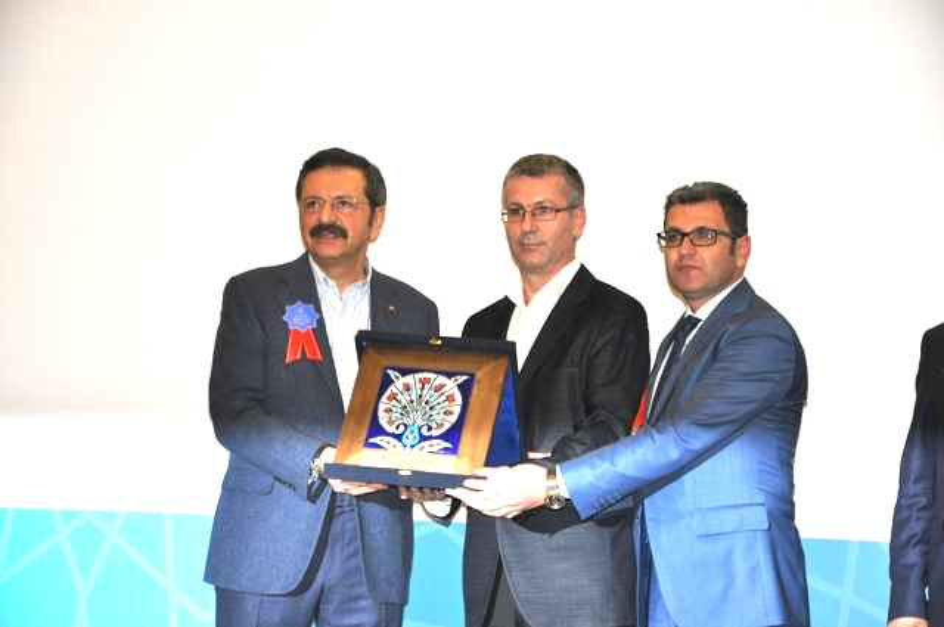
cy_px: 314
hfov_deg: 19.5
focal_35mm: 105
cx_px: 472
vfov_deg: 13.0
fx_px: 2750
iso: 800
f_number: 4.5
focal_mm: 70
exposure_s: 1/60
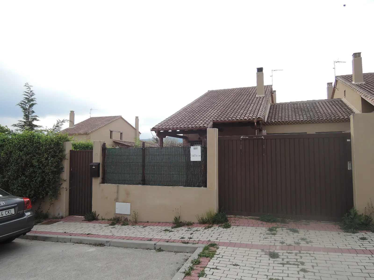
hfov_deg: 71.6
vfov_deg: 56.8
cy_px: 140
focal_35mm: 24
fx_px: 259
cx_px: 187
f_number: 2.8
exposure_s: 1/500
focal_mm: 5.1
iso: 80
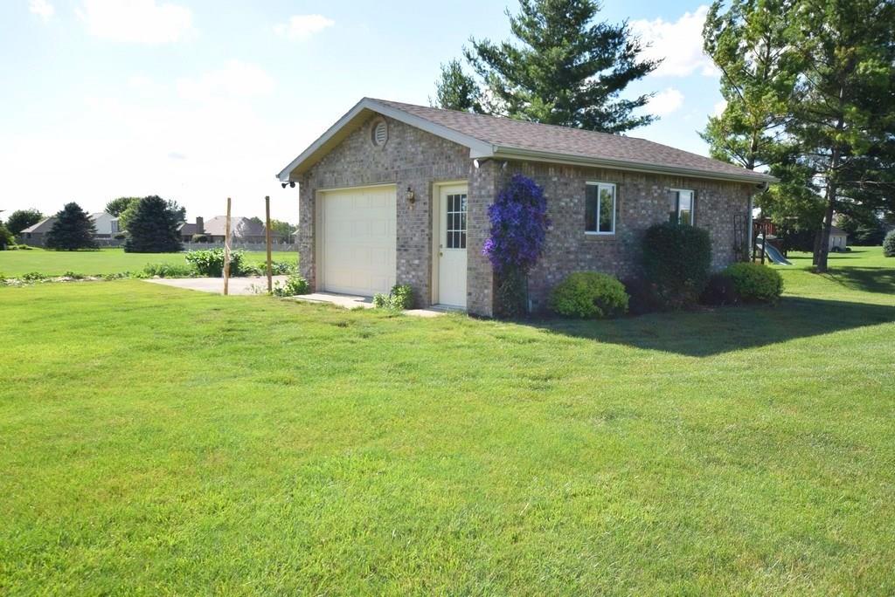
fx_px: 746
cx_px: 448
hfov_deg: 61.9
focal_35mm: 30
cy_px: 298
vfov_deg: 43.7
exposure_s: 1/250
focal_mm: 20
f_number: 8
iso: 200
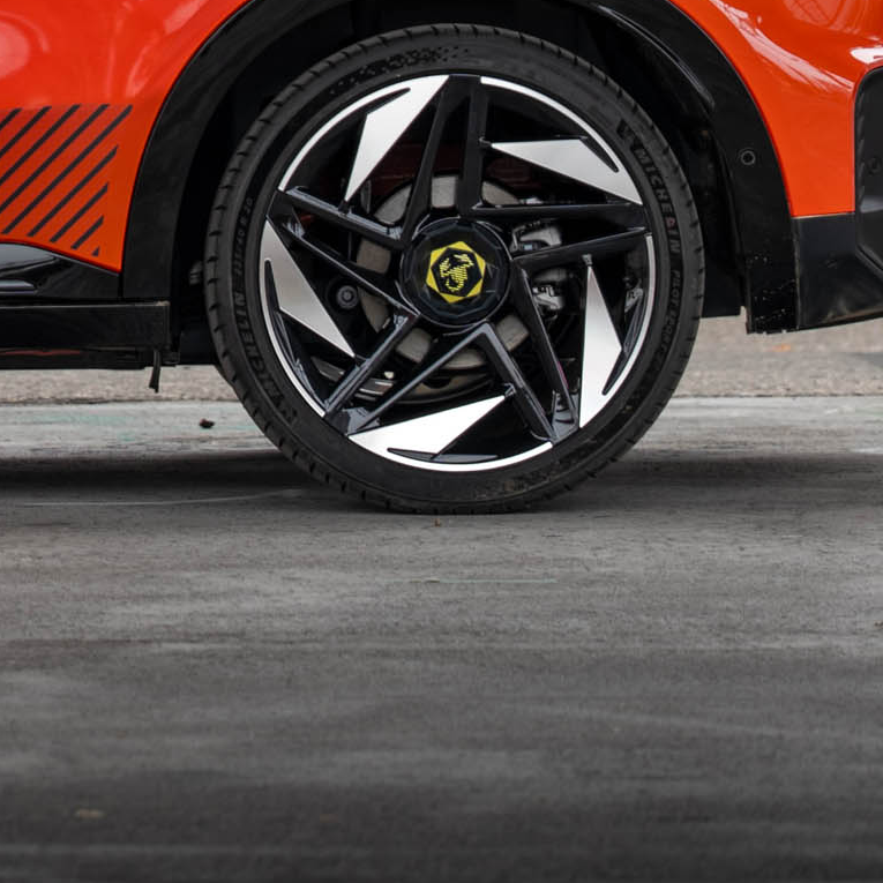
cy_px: -341
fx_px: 17547
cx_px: -516
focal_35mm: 608
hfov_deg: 2.9
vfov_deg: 2.9
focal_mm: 169
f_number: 4
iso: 100
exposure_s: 1/80
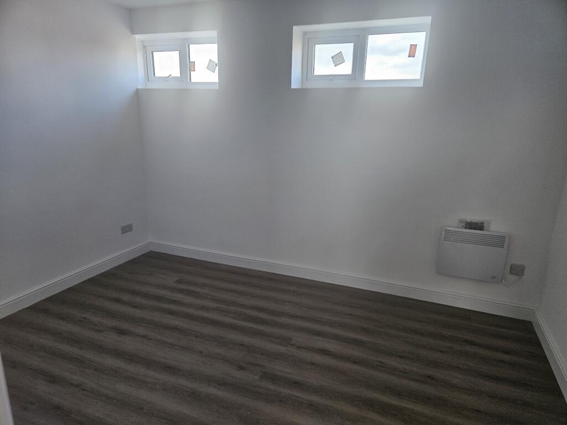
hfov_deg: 73.9
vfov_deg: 58.9
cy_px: 212
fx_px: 377
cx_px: 284
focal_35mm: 23
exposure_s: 1/100
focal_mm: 5.4
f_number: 1.8
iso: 80
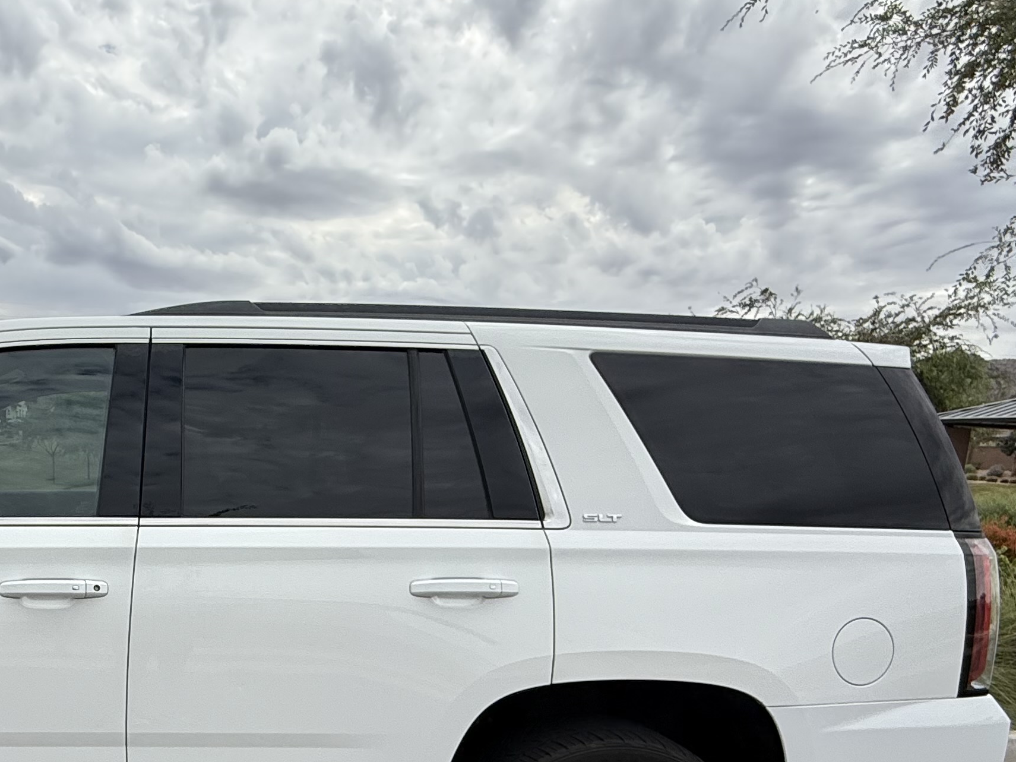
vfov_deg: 41.0
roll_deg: -2.9
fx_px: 969
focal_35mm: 33
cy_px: 618
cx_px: 170
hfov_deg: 51.1
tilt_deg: -9.4
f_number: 2.2
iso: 50
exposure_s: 1/2506
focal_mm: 2.22
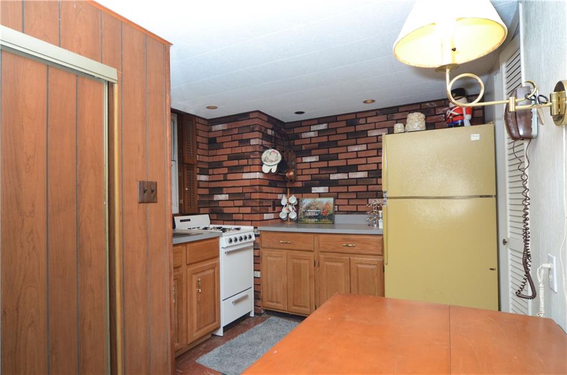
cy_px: 188
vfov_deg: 67.1
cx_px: 284
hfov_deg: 90.2
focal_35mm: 18
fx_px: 283
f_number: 5.6
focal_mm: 12
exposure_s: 1/160
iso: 800
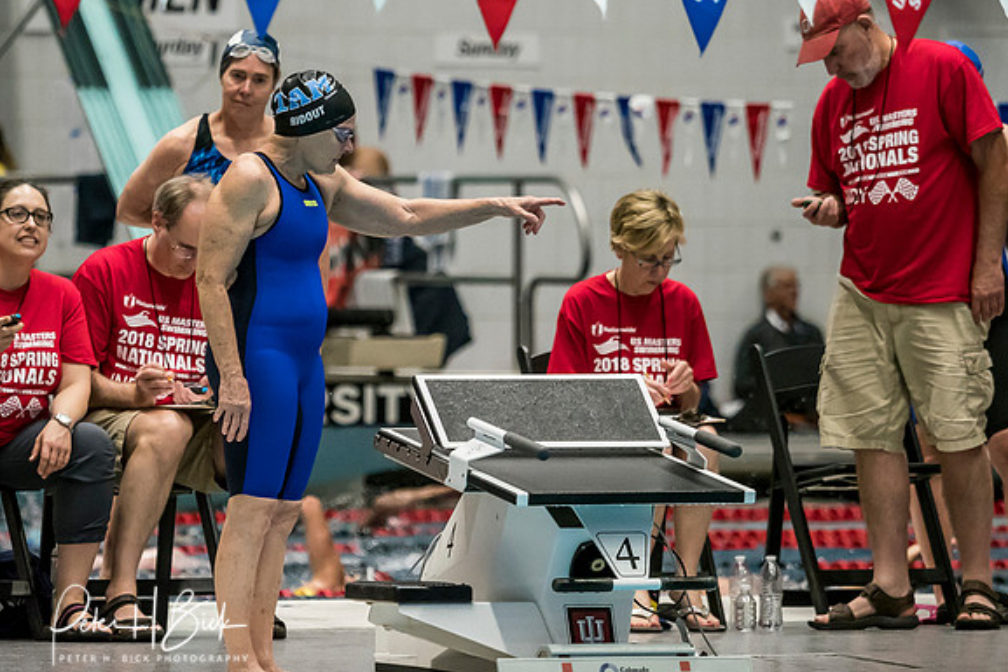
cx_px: 356
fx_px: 10754
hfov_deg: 5.4
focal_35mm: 384
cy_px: 280
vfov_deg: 3.6
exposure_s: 1/1000
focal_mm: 142
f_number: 2.8
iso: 3200
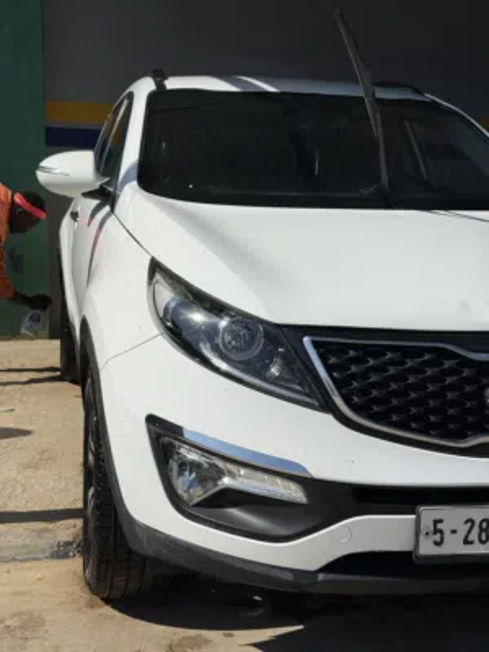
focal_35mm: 48
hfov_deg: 30.3
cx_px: 244
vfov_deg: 39.7
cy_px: 326
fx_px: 904
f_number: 1.78
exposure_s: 1/11364
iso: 64
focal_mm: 6.76
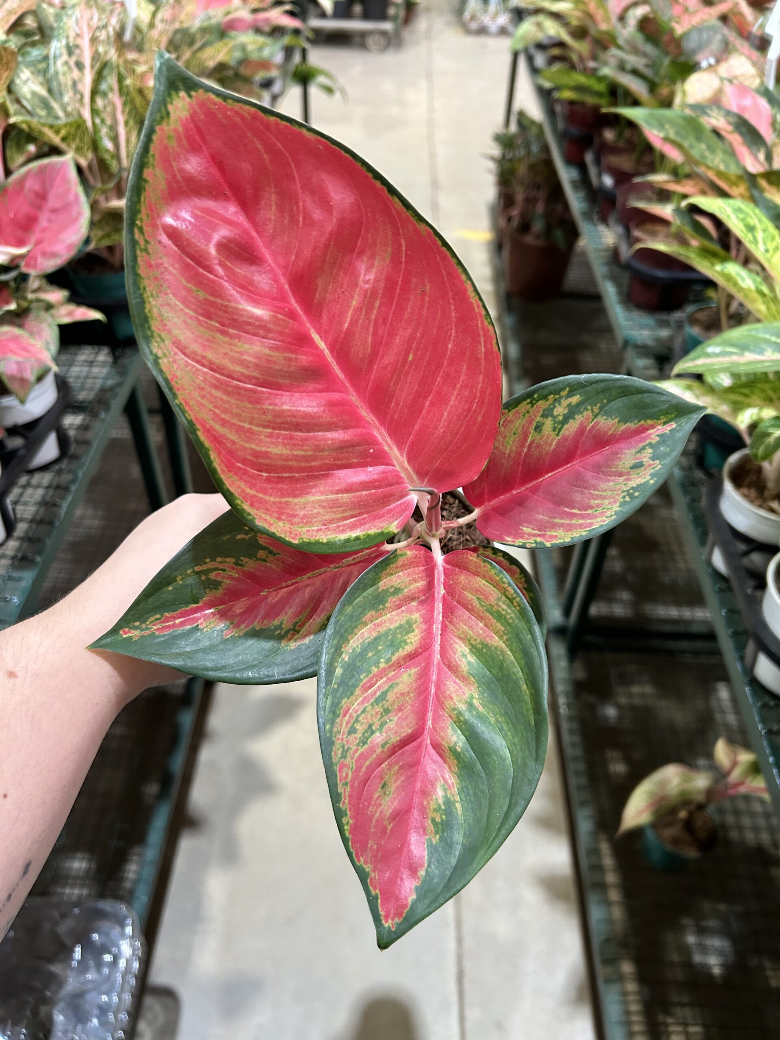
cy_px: 520
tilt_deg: -43.8
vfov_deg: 67.3
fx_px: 781
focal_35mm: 26
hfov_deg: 53.1
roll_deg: -1.7
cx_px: 390
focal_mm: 5.7
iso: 250
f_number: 1.5
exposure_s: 1/60
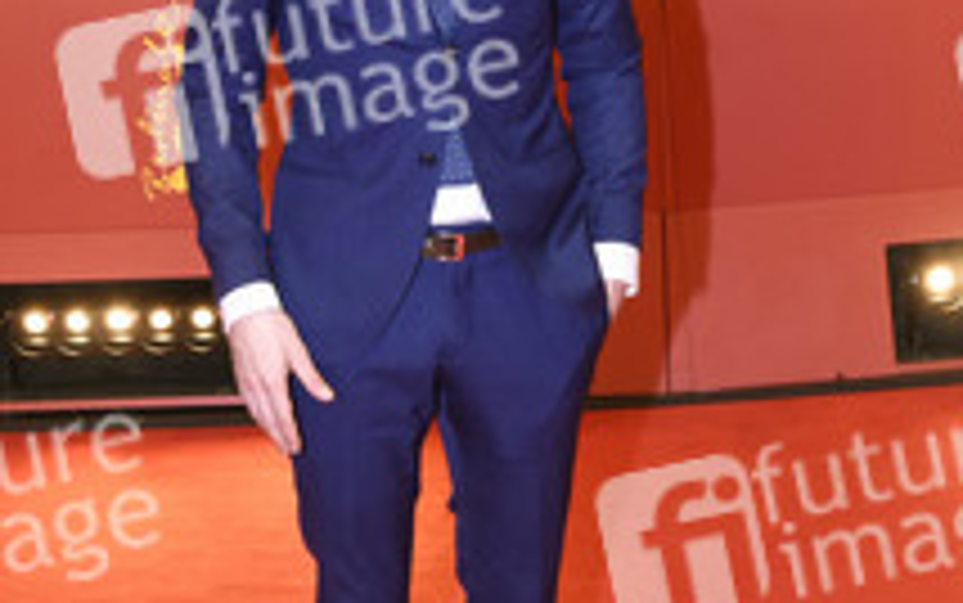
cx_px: 418
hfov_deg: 25.8
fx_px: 2101
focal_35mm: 80
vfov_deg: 16.3
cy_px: 297
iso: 1600
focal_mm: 28
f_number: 6.3
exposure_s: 1/200
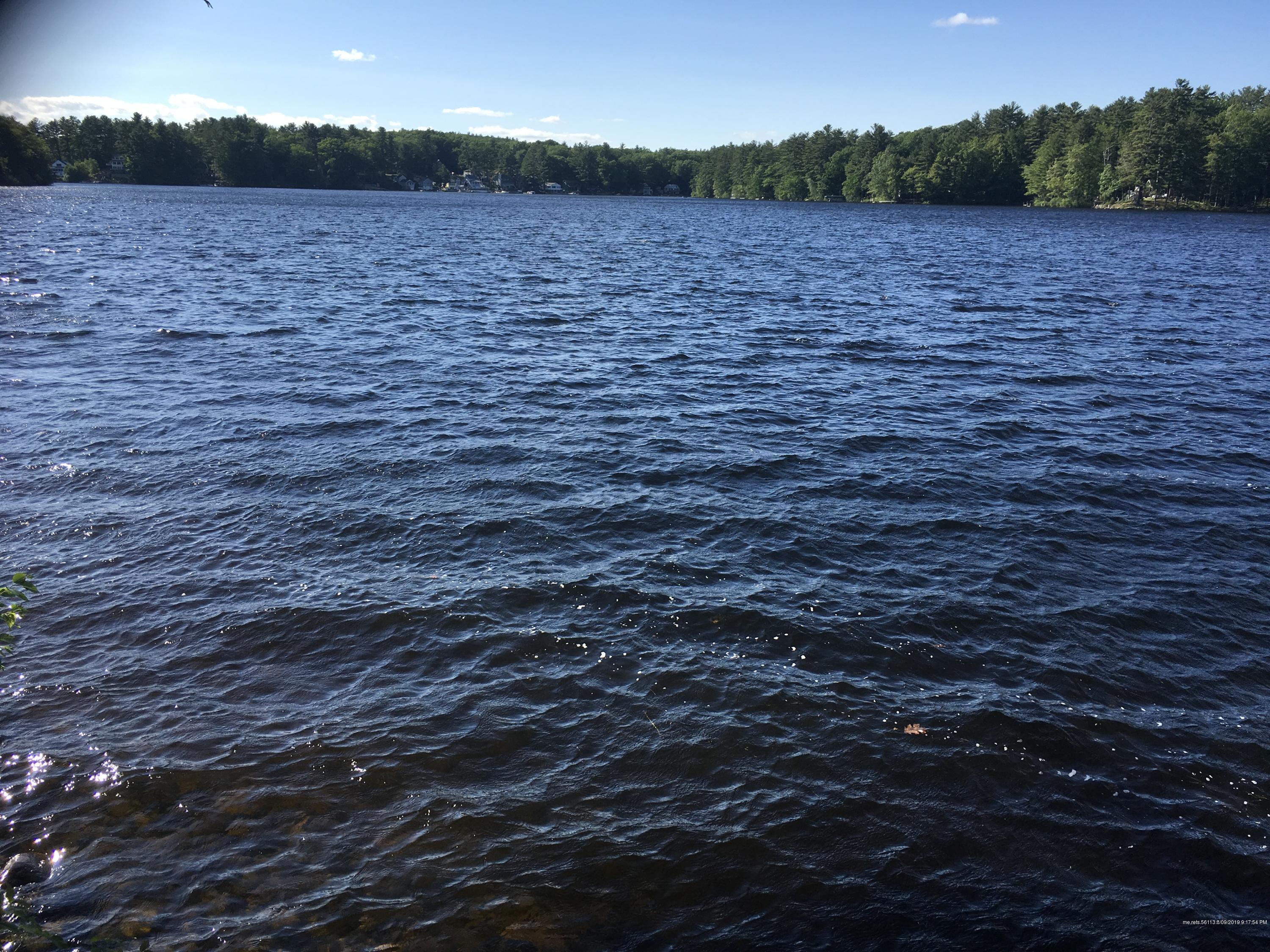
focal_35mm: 29
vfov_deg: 48.2
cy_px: 476
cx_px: 635
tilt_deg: -15.1
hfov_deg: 61.7
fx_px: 1064
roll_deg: +0.2
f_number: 2.2
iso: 25
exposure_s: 1/1148
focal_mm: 4.15
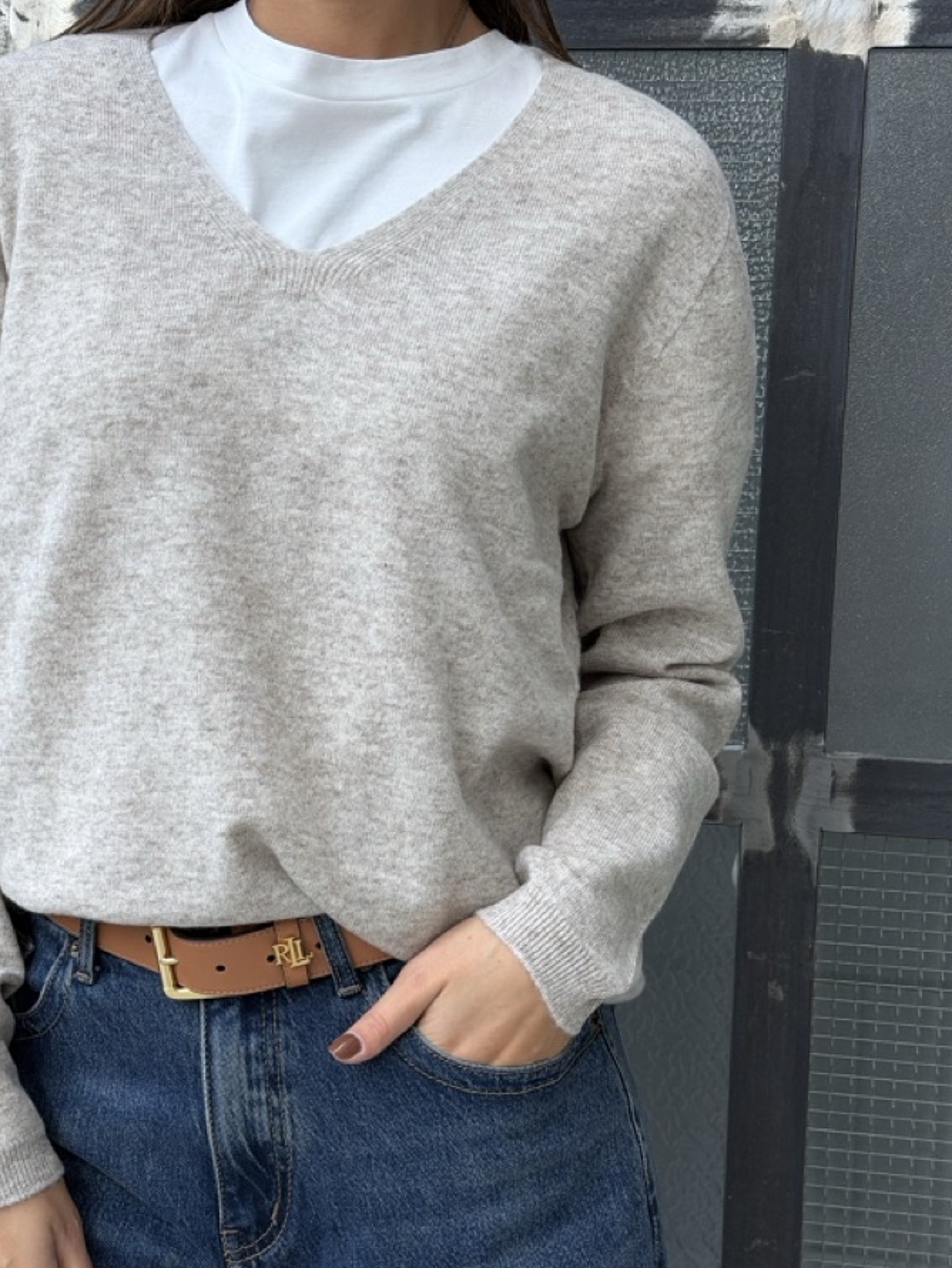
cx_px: 279
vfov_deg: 28.2
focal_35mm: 69
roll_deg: -2.0
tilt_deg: -3.4
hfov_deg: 21.2
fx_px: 2529
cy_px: 664
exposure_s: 1/60
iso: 160
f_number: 1.78
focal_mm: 6.76
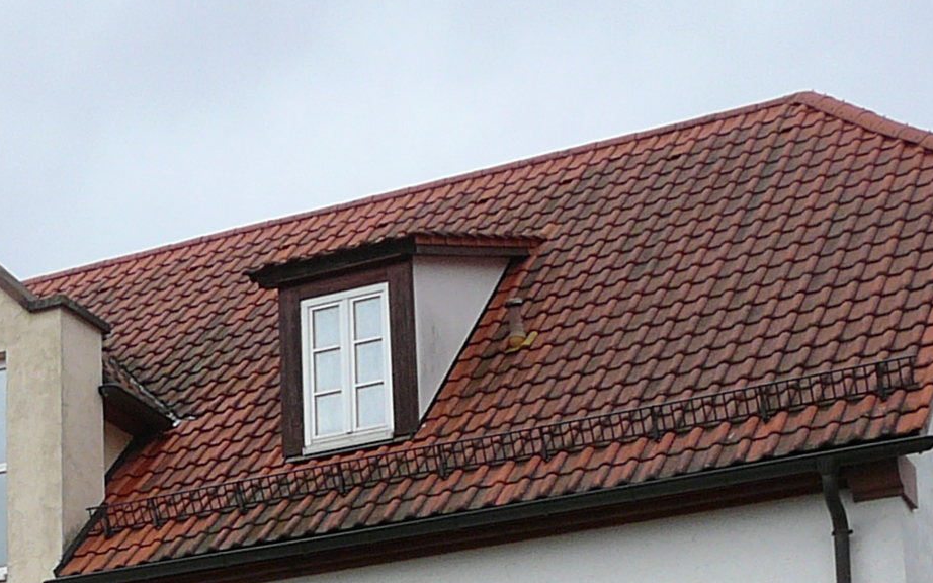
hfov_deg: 19.5
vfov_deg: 11.9
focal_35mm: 103
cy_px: 964
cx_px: -36
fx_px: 2619
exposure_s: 1/100
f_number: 2.8
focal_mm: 5.2
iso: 80
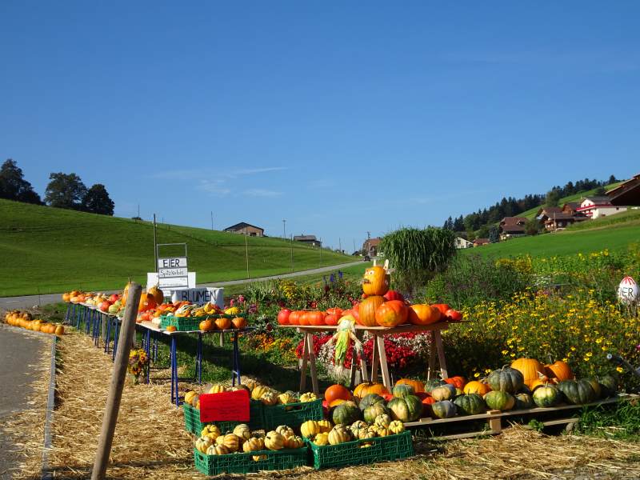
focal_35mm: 44
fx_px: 813
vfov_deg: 32.9
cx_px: 320
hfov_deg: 42.9
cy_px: 240
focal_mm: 7.58
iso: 80
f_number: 4.5
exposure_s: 1/640
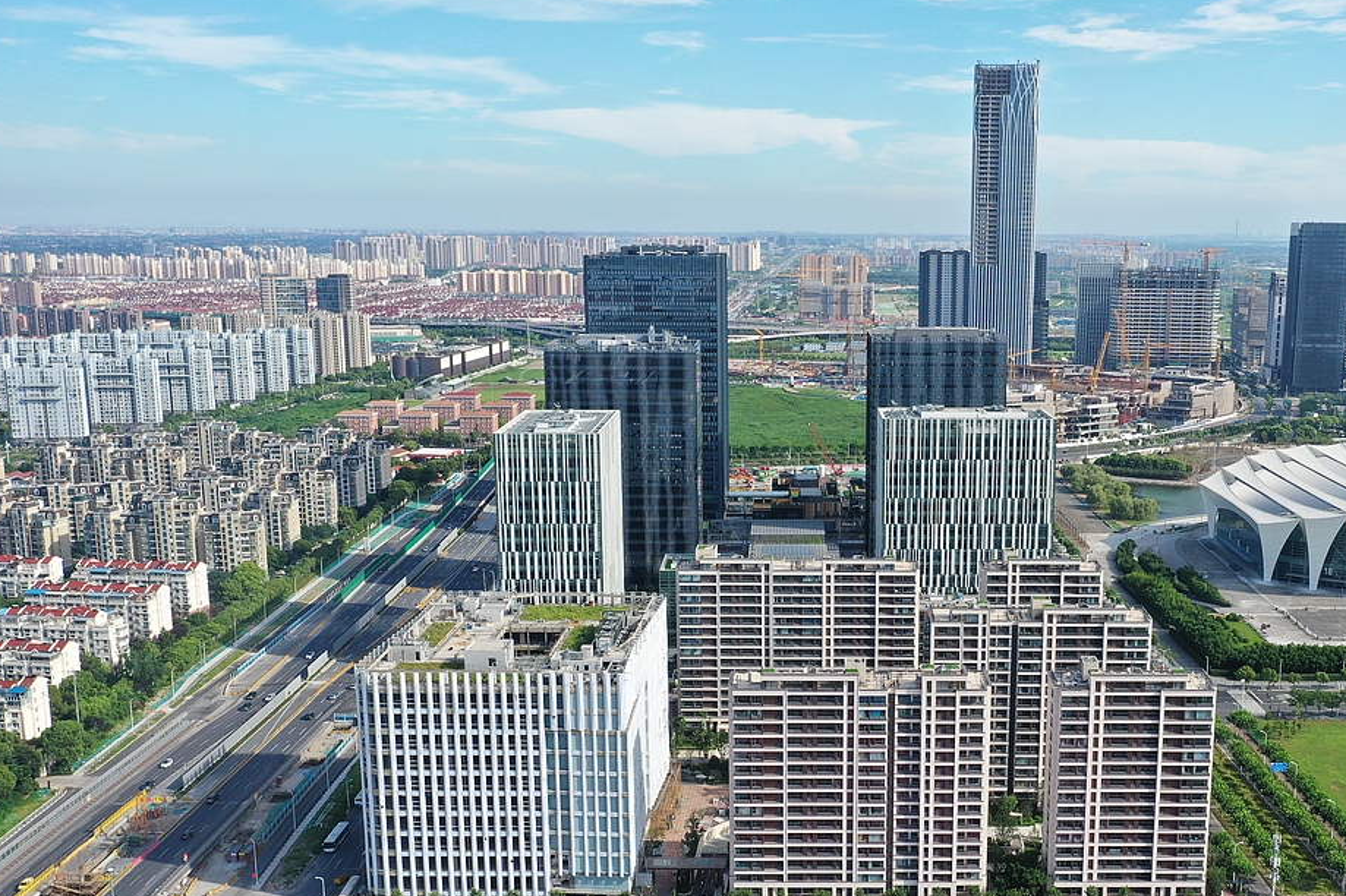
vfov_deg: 34.1
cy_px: 520
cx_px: 870
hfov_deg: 48.9
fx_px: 1458
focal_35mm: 39
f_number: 5.6
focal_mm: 10.26
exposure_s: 1/320
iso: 100
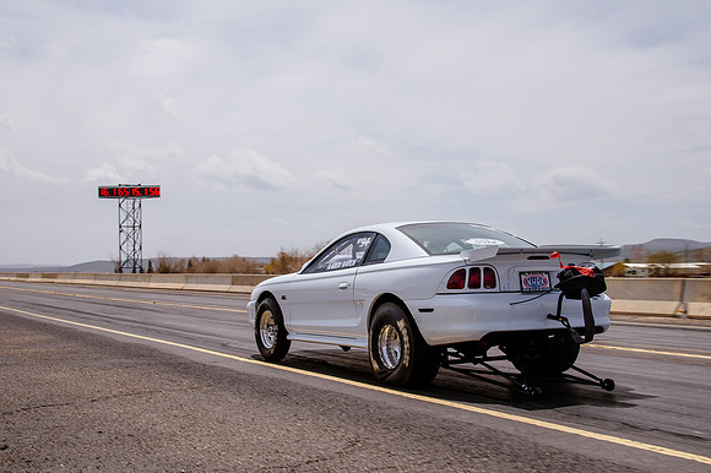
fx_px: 943
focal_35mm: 48
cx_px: 346
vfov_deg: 28.1
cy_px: 266
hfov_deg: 41.3
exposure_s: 1/500
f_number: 10
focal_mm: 38
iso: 200
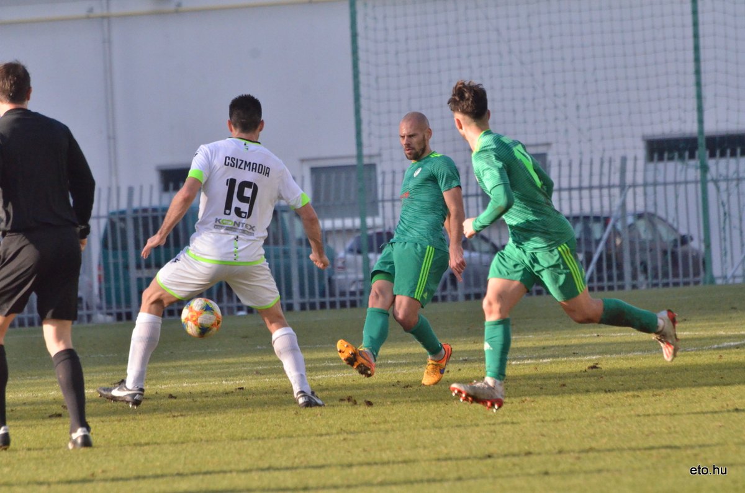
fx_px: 9294
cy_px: 246
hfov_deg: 4.6
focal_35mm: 450
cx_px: 372
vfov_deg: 3.0
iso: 3200
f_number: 8
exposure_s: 1/4000
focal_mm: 300
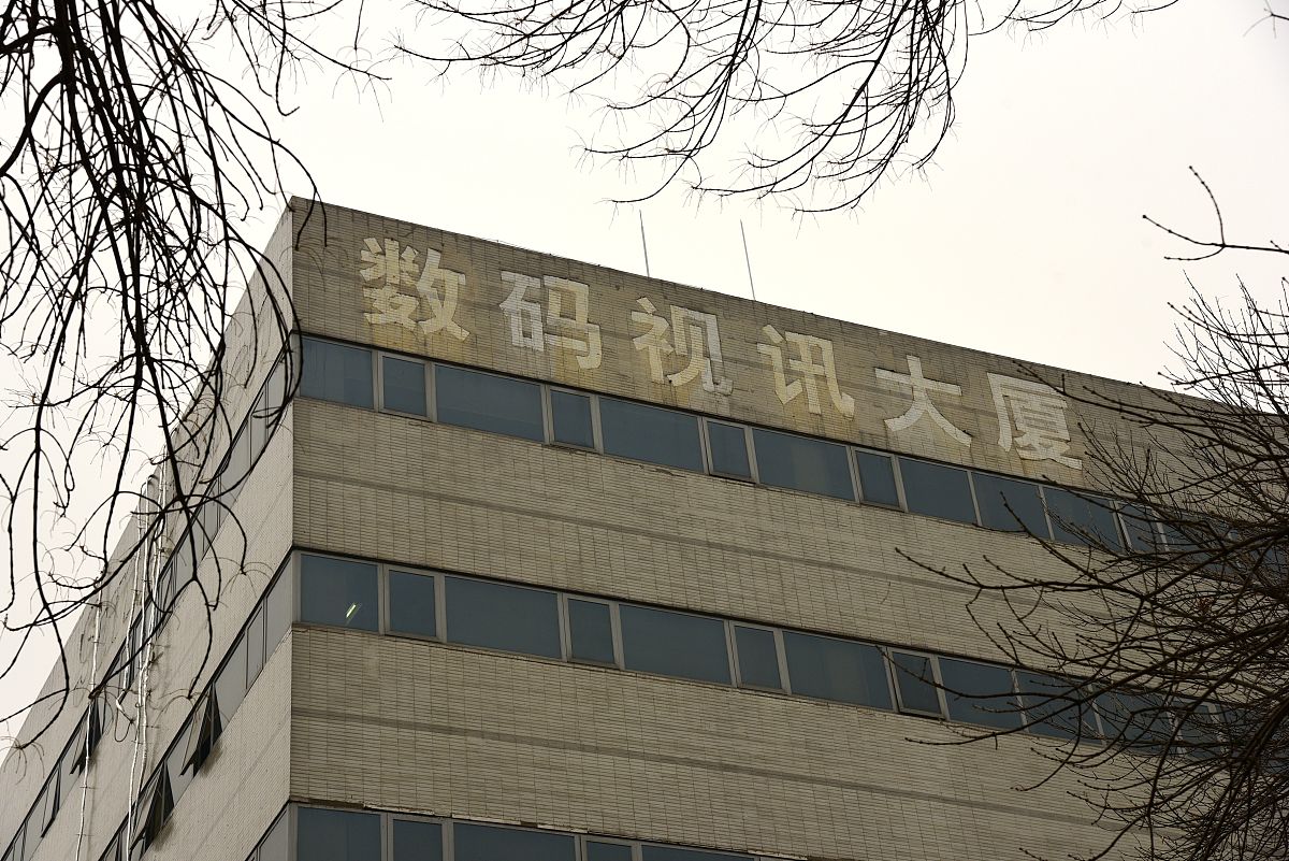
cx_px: 644
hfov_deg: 32.4
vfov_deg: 21.9
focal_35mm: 62
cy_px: 430
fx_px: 2221
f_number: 8
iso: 200
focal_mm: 62
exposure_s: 1/125
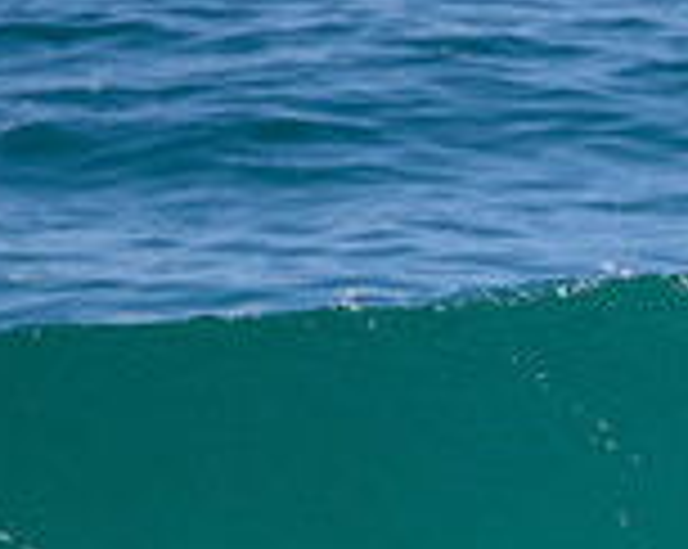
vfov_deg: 0.5
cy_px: 605
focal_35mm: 2849
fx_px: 57938
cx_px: 1061
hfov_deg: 0.7
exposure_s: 1/2000
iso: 1600
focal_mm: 800
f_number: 11
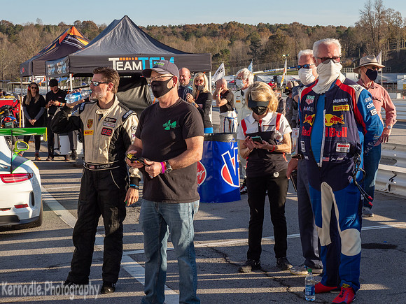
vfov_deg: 19.0
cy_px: 130
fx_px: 911
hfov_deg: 25.1
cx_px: 232
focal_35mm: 78
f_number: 11
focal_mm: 34
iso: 200
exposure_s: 1/160
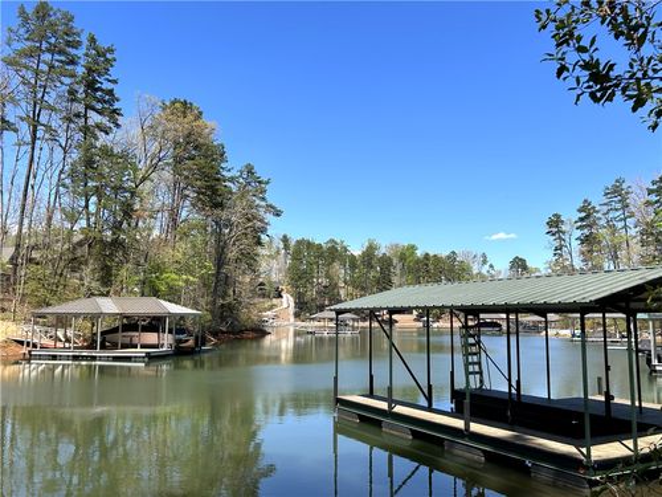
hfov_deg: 60.0
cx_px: 331
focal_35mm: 30
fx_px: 574
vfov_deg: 46.8
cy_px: 248
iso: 50
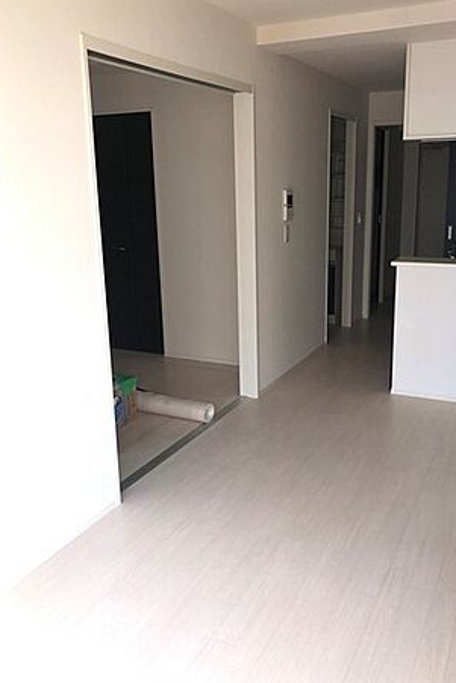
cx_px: 251
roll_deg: +1.6
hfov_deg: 42.3
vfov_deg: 60.3
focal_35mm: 31
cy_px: 332
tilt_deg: -13.2
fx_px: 589
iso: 25
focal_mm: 4
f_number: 1.8
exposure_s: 1/120
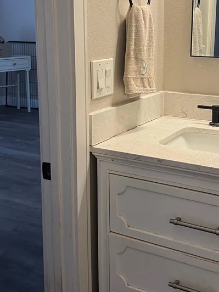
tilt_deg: -11.0
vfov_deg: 37.9
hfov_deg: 28.9
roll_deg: +2.0
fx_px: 422
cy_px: 103
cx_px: 144
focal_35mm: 50
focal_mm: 5.7
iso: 100
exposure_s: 1/60
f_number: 1.5
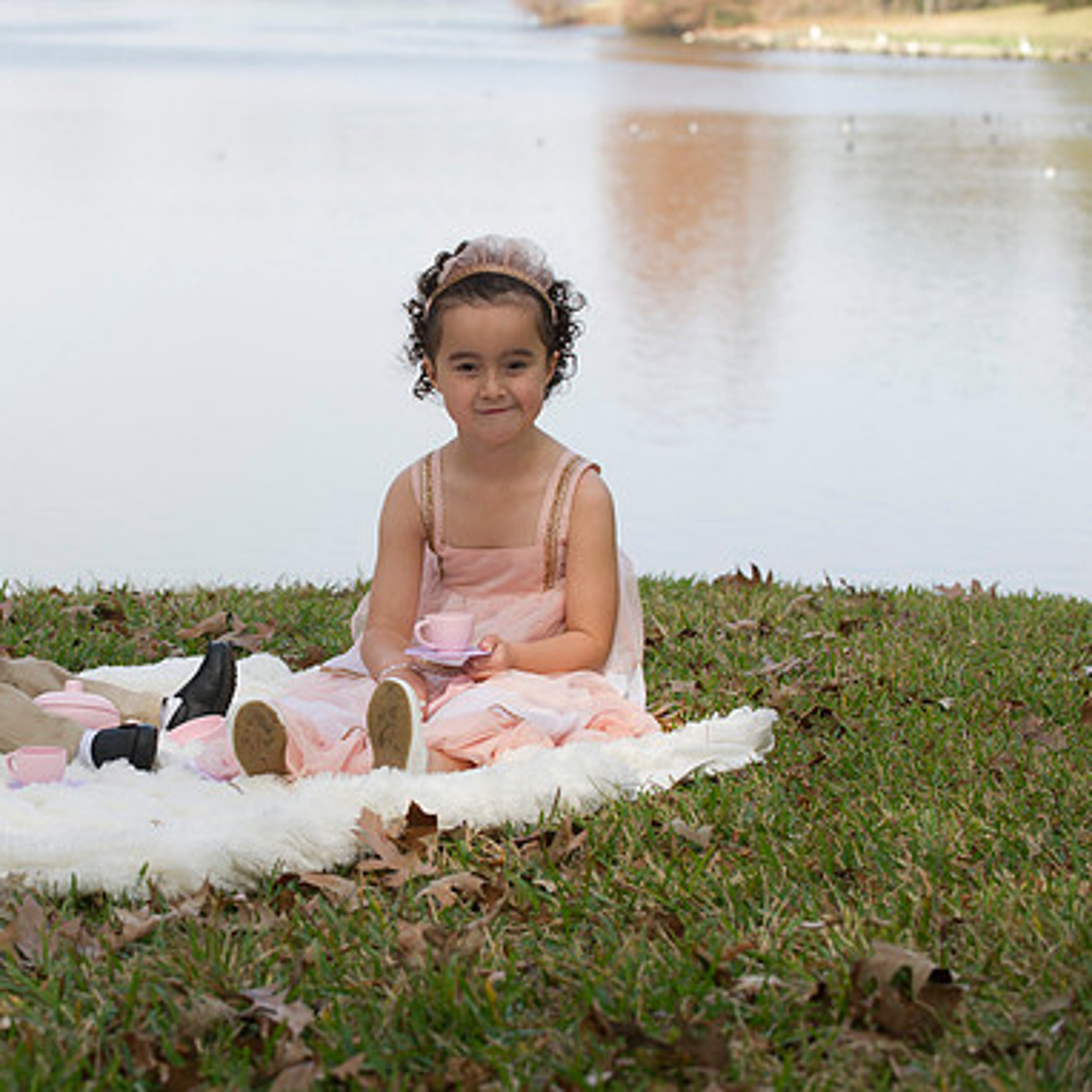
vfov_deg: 15.0
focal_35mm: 116
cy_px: 549
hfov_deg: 15.0
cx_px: 269
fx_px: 4140
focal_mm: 90
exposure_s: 1/250
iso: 200
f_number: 5.6
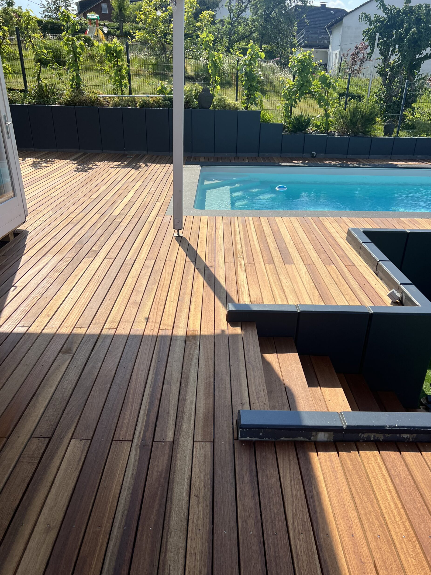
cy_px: 292
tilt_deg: -26.8
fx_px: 448
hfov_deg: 51.4
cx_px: 216
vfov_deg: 65.3
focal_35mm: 27
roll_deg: -2.0
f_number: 1.5
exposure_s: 1/4274
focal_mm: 5.7
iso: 50
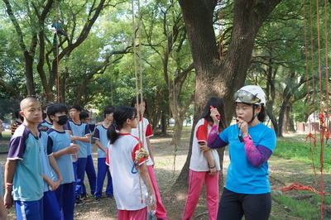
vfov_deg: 36.8
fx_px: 331
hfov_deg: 53.2
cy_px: 110
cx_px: 166
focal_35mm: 36
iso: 250
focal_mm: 36
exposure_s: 1/160
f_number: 4
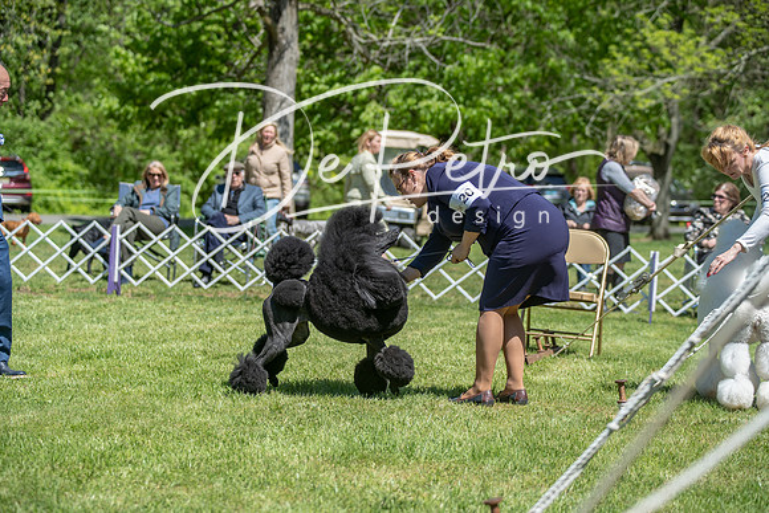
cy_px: 256
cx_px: 384
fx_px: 1923
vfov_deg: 15.2
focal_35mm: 90
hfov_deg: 22.6
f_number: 4
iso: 200
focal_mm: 90
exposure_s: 1/1000
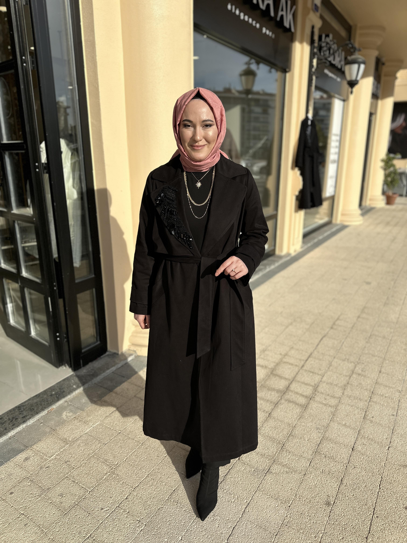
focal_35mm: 24
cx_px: 204
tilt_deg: -16.9
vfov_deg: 71.6
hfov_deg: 56.8
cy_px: 272
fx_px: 376
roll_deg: -0.4
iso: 80
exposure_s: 1/5000
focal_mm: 6.86
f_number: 1.78
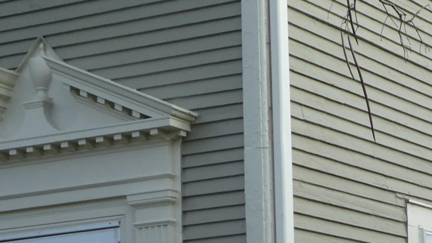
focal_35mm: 119
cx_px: 641
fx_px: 1363
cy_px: 304
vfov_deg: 10.0
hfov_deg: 16.5
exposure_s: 1/200
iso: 80
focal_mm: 5.4
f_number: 3.5
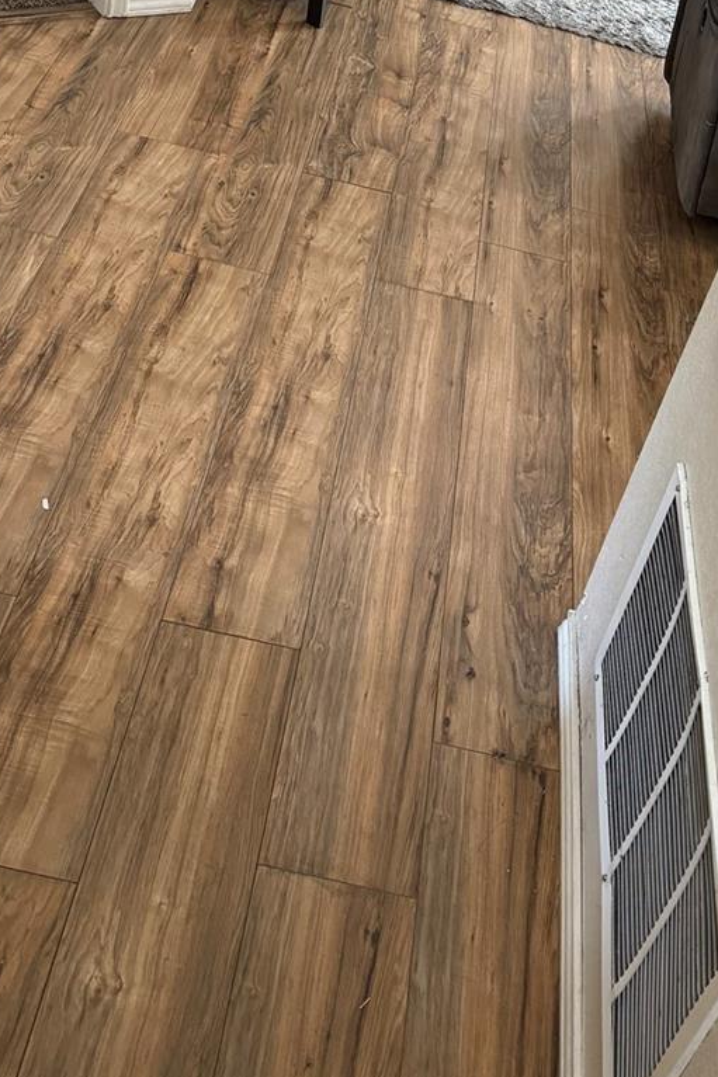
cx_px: 406
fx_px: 1496
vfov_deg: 38.6
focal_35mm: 50
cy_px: 278
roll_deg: -15.0
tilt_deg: -32.2
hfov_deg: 27.0
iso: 500
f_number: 1.78
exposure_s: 1/60
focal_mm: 6.76
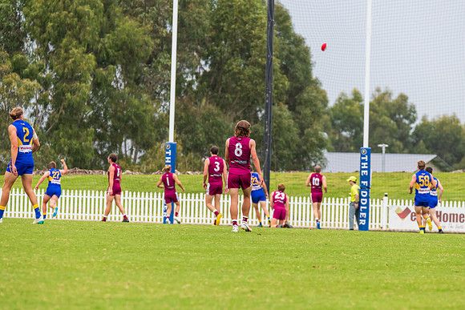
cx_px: 250
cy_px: 166
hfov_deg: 5.5
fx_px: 4854
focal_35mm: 376
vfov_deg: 3.7
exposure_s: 1/1250
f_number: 9
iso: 1000
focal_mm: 350
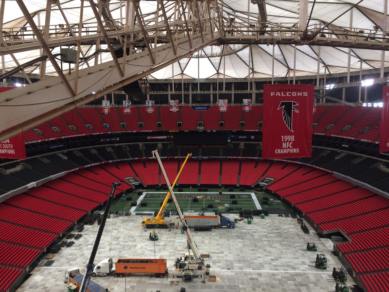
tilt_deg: -9.5
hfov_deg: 61.7
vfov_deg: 48.2
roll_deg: +1.0
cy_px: 146
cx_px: 194
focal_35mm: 29
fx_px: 326
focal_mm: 4.15
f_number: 2.2
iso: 50
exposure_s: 1/60
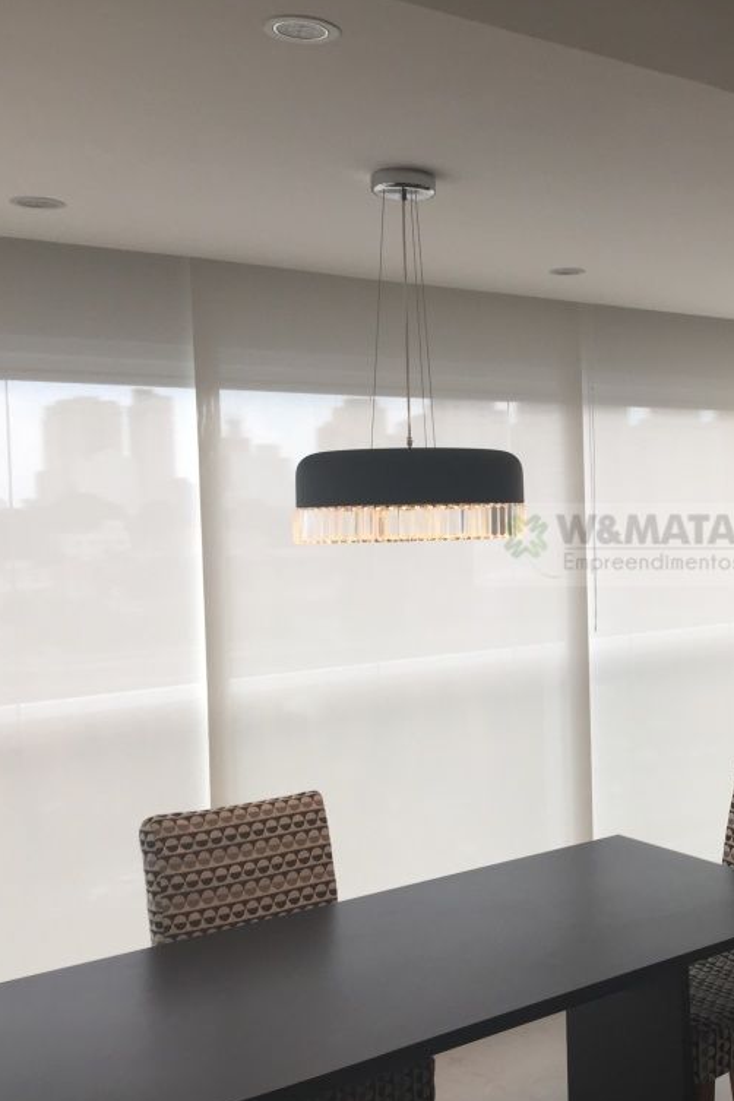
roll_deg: +1.3
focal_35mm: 41
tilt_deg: -3.7
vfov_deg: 47.4
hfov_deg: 30.8
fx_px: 1254
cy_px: 545
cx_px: 693
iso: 50
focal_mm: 4.15
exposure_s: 1/120
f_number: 2.2
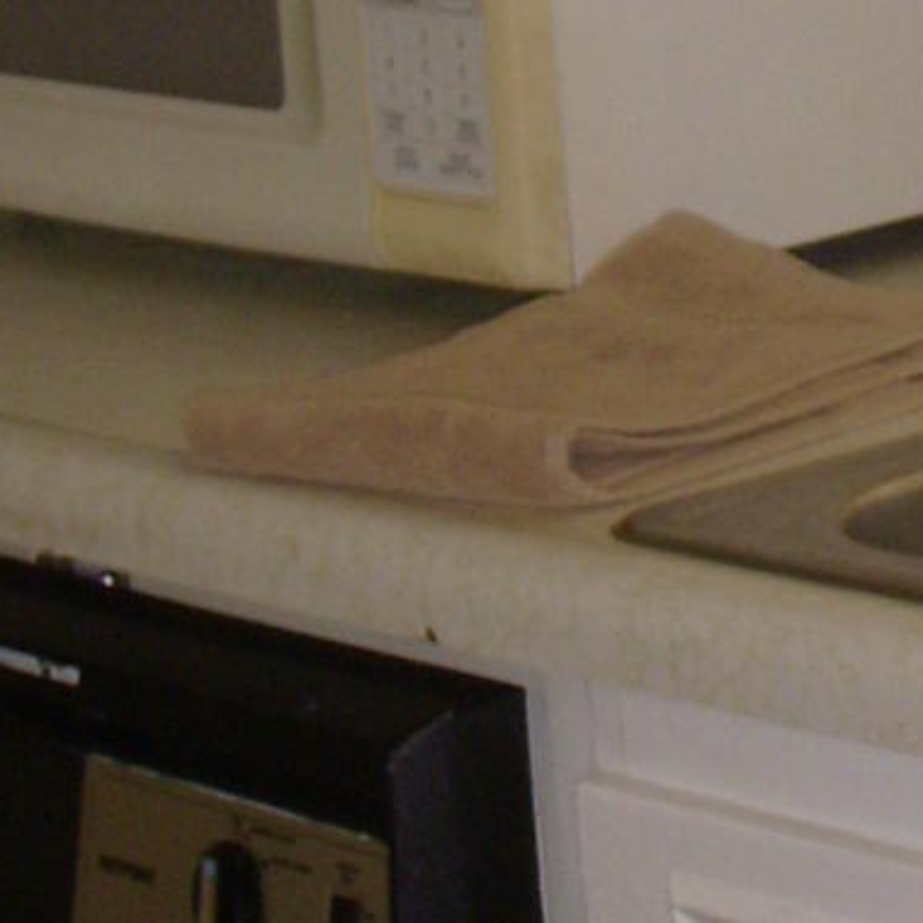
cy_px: 19
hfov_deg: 9.9
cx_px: 738
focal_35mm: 177
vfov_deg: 9.8
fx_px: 5340
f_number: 3.3
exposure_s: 1/30
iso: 100
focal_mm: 6.3
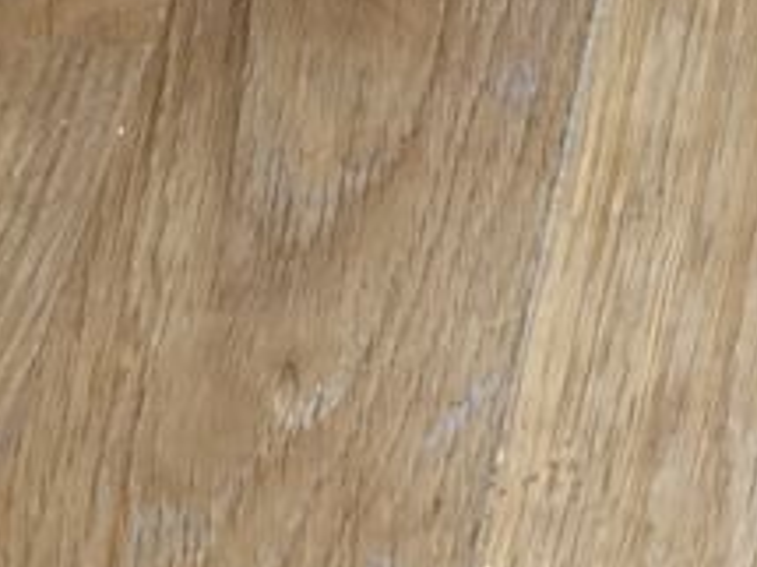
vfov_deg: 11.6
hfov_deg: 15.0
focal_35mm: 121
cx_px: 1169
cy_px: -335
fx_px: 2645
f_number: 1.8
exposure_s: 1/20
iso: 1646
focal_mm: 4.75
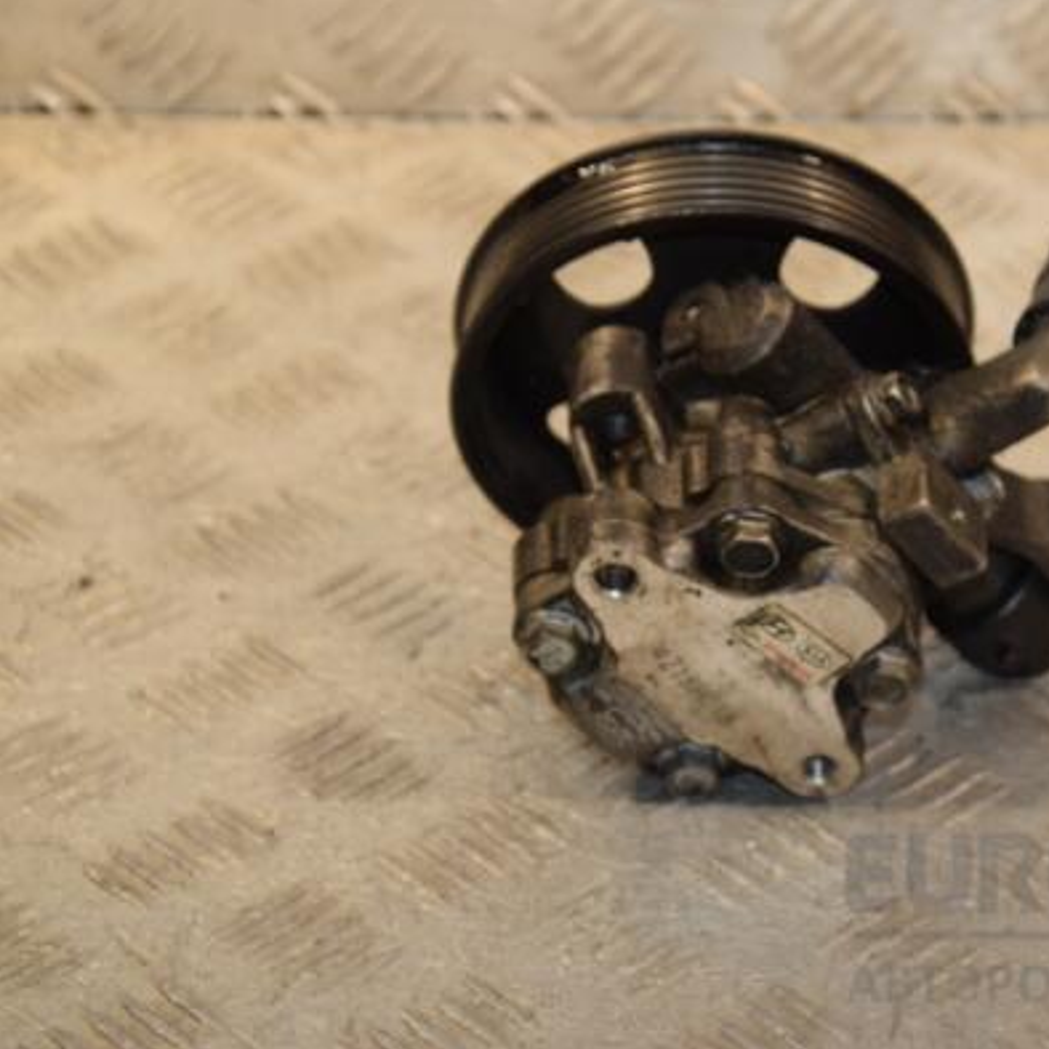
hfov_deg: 12.8
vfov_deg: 12.8
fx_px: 4663
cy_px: 519
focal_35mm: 136
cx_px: 796
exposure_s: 1/200
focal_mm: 70
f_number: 7.1
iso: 800
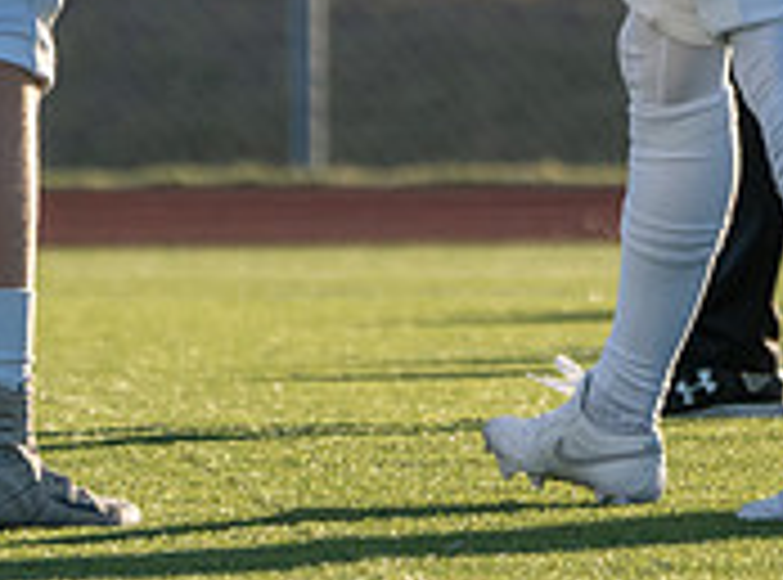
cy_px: -375
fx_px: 24216
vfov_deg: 1.4
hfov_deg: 1.9
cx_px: 751
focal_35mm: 1075
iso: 400
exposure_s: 1/1250
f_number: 5.6
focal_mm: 235
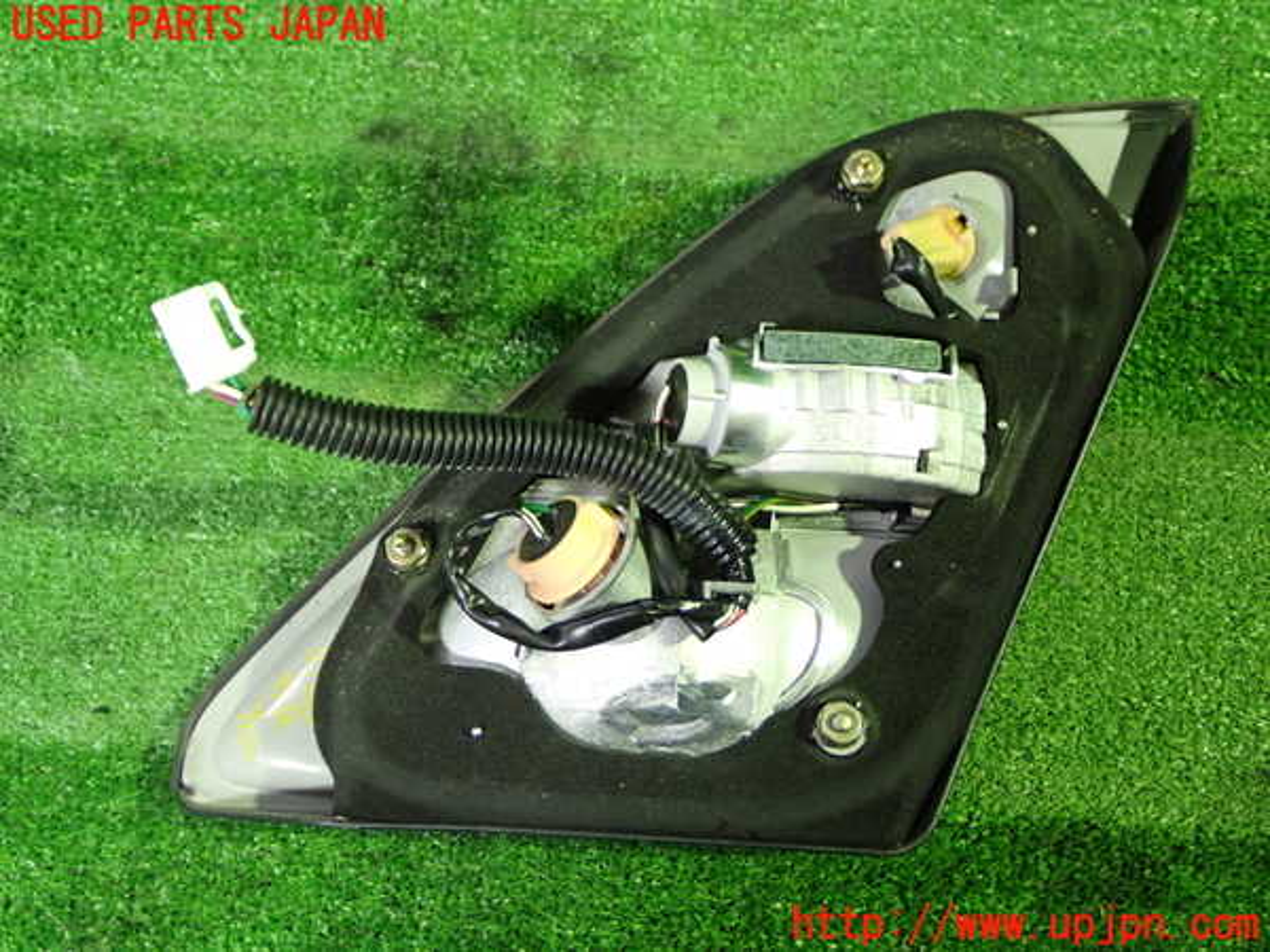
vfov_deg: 37.7
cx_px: 635
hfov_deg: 49.0
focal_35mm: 38
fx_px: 1394
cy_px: 476
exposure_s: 1/30
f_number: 2.7
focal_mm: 6.83
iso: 800
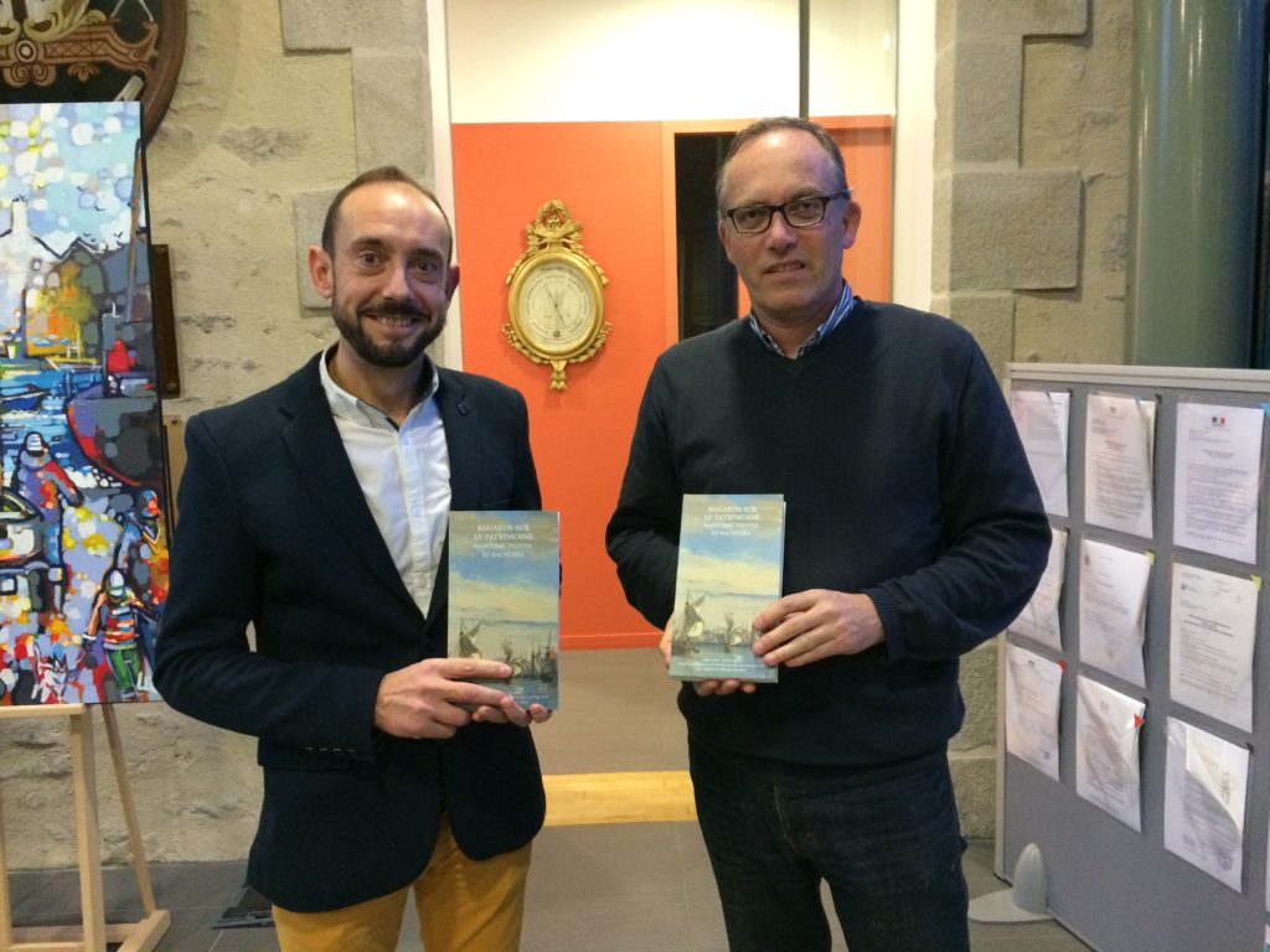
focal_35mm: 29
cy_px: 476
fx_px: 1064
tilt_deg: -7.4
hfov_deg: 61.7
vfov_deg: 48.2
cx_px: 635
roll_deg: +1.1
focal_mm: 4.15
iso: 320
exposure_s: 1/25
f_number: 2.2
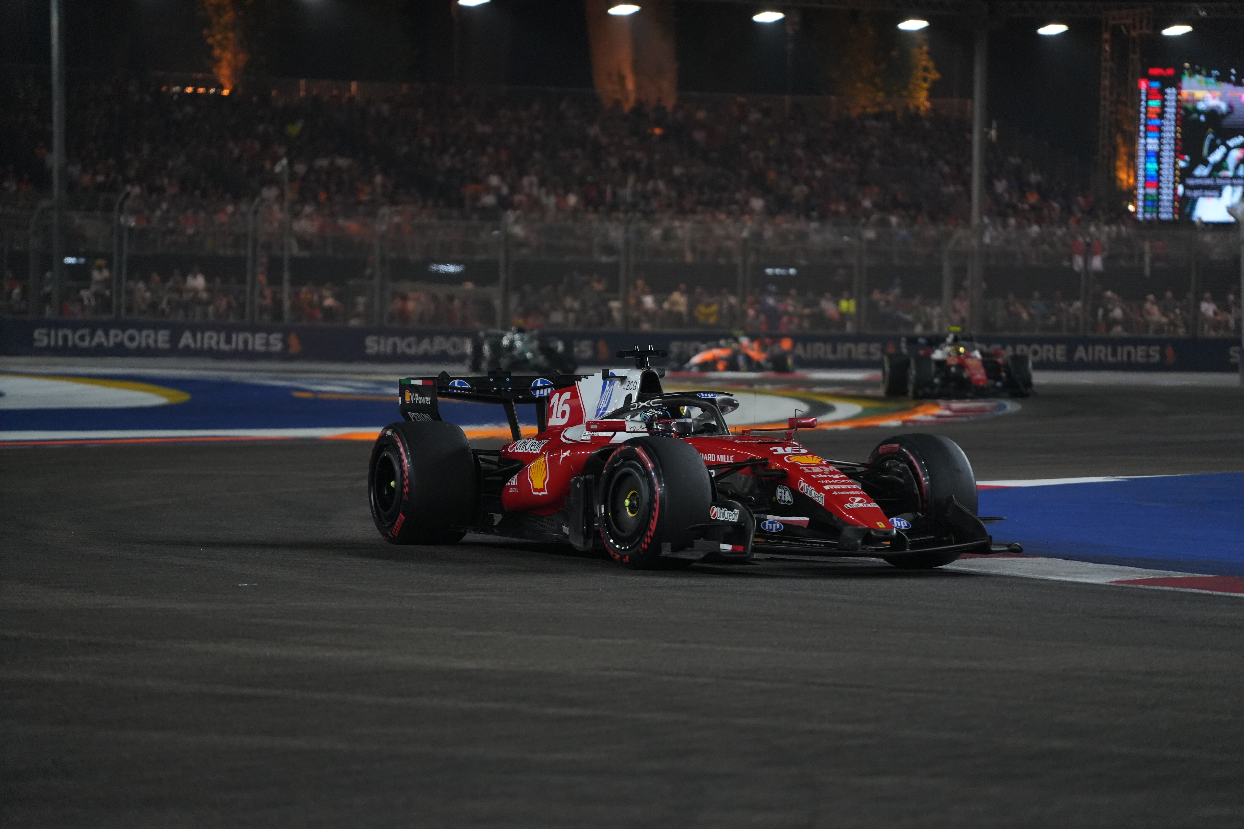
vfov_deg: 6.9
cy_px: 414
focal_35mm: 200
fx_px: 6911
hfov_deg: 10.3
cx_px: 622
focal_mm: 200
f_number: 4
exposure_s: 1/2500
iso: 3200
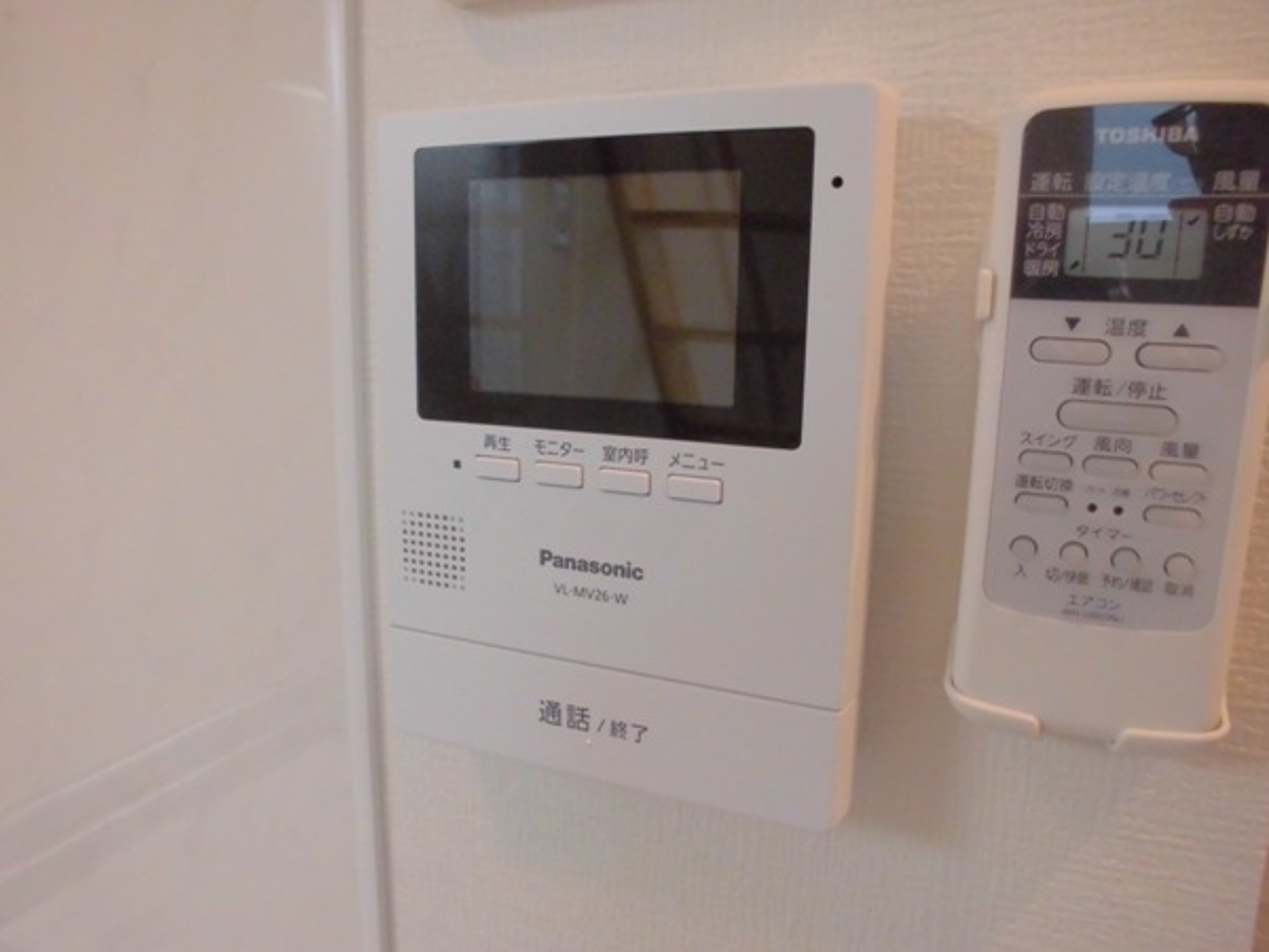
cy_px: 476
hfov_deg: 67.3
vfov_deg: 53.1
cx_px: 634
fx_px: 953
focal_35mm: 26
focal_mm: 4.6
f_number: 3.5
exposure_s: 1/60
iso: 400
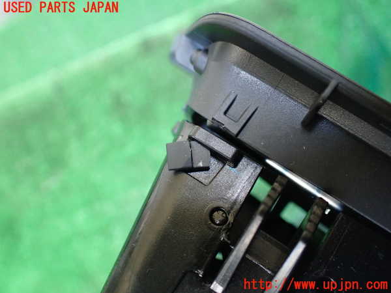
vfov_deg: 46.8
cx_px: 196
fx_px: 339
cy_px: 146
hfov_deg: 60.0
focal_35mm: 30
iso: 800
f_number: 2.3
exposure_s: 1/100
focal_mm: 5.4
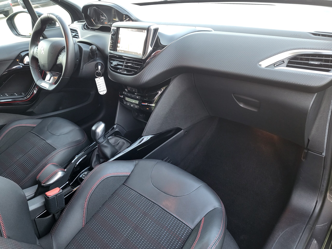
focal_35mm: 26
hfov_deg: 67.3
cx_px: 166
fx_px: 249
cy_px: 124
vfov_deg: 53.1
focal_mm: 4.25
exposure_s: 1/50
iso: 250
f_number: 1.8
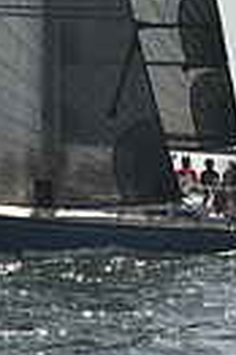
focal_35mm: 435
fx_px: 4289
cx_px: 77
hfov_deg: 3.2
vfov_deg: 4.7
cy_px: -233
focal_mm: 98
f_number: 8
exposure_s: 1/640
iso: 250
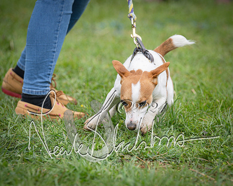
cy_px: 139
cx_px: 163
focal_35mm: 325
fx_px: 2242
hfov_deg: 5.9
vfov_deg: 4.8
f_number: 4
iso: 400
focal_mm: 185
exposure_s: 1/2000
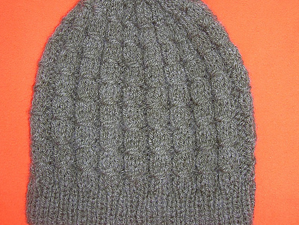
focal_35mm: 46
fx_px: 397
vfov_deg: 31.2
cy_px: 67
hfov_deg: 41.2
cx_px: 149
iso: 50
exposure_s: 1/60.1
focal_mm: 5.7
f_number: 2.9
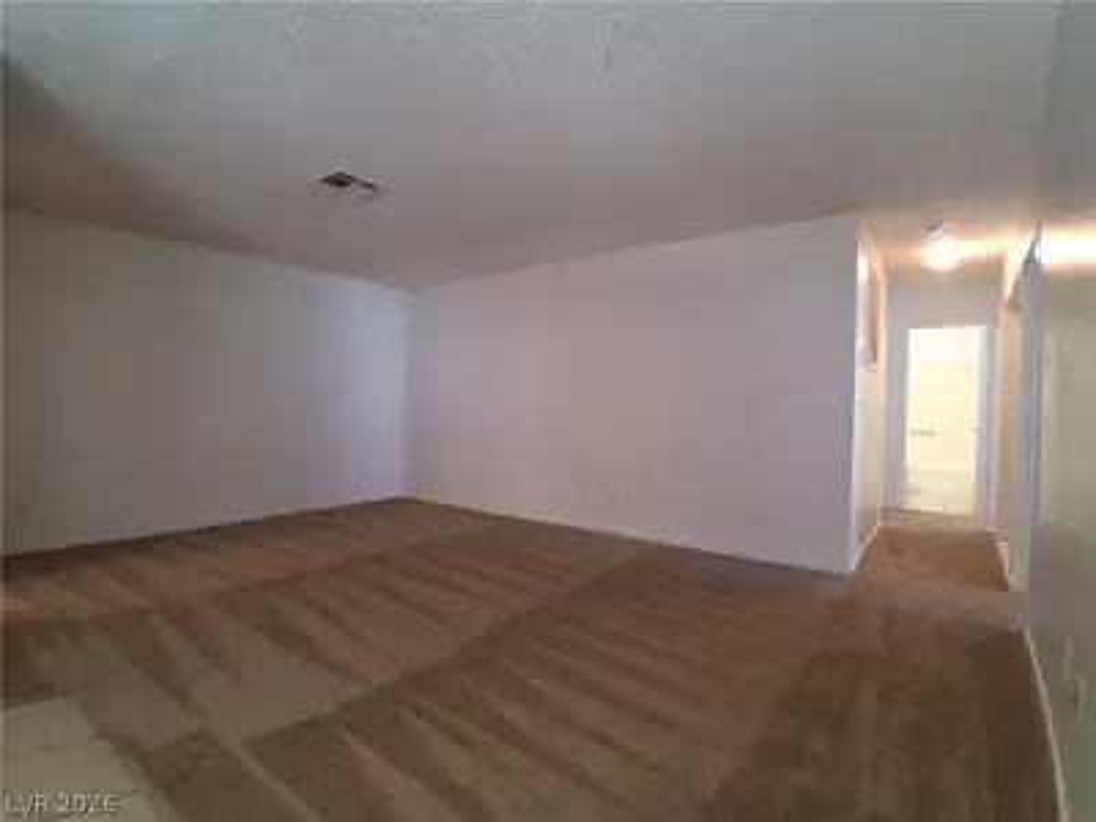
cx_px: 548
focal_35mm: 17
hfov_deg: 91.0
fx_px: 538
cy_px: 411
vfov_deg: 74.7
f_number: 2.2
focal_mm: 1.4
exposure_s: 1/40
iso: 400
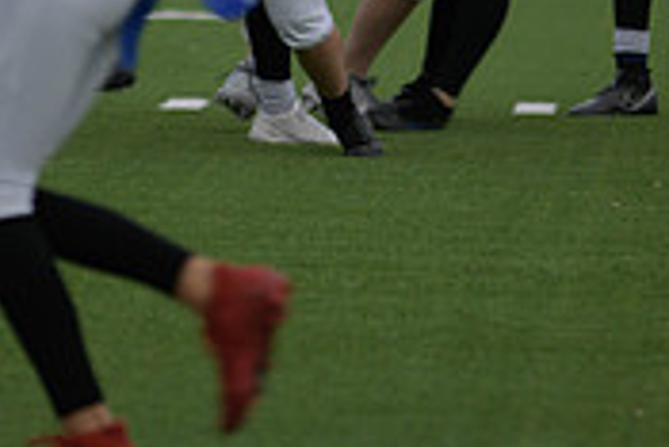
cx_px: 252
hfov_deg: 3.1
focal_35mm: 664
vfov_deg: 2.1
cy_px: -201
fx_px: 12349
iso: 80
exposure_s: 1/200
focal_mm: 200
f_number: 2.8
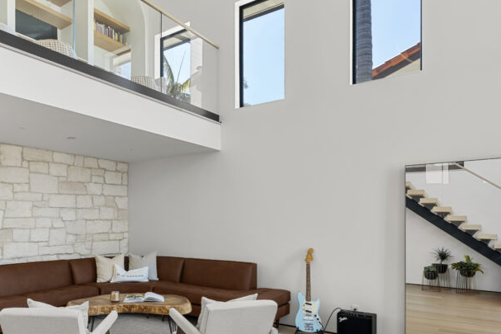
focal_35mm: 28
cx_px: 187
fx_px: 388
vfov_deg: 45.9
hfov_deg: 64.8
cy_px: 226
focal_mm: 16.5
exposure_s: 1/2.5
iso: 100
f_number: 10
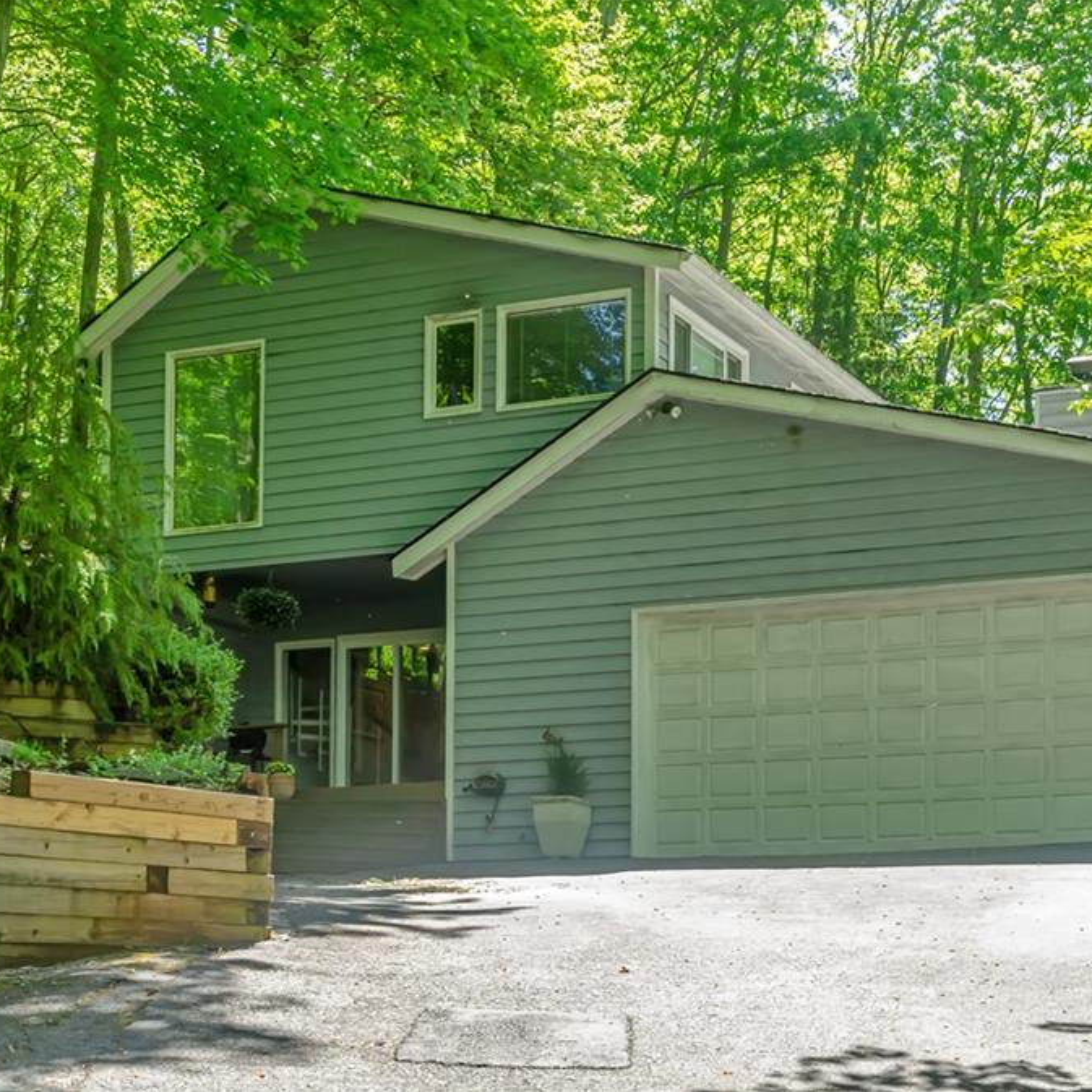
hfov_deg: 29.2
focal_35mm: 58
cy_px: 546
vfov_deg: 29.6
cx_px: 784
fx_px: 2070
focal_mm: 30
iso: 320
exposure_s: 1/125
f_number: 7.1
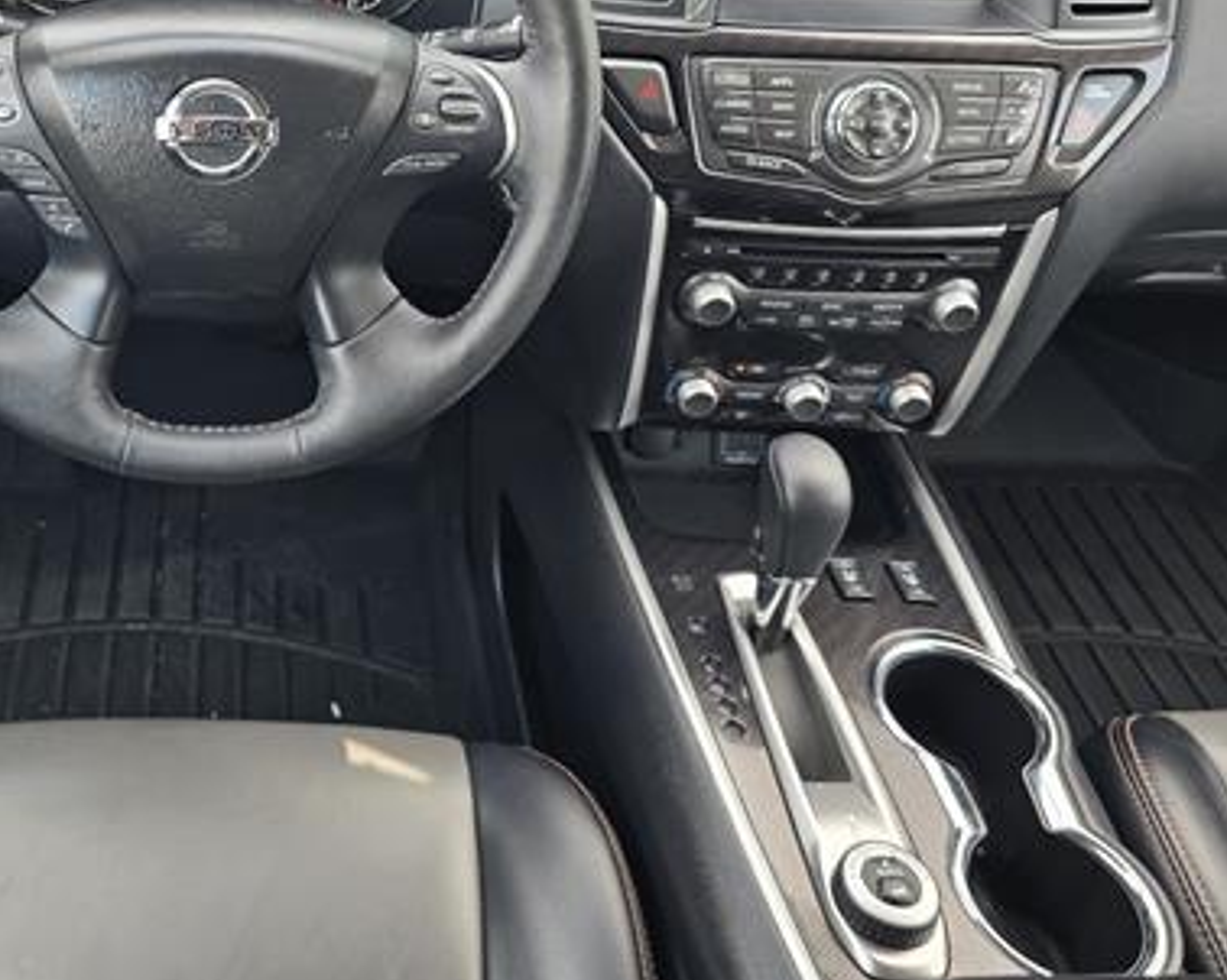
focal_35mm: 38
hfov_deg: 45.6
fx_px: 1379
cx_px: 253
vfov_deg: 38.6
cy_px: 305
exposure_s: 1/182
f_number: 1.7
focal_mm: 6.3
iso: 50
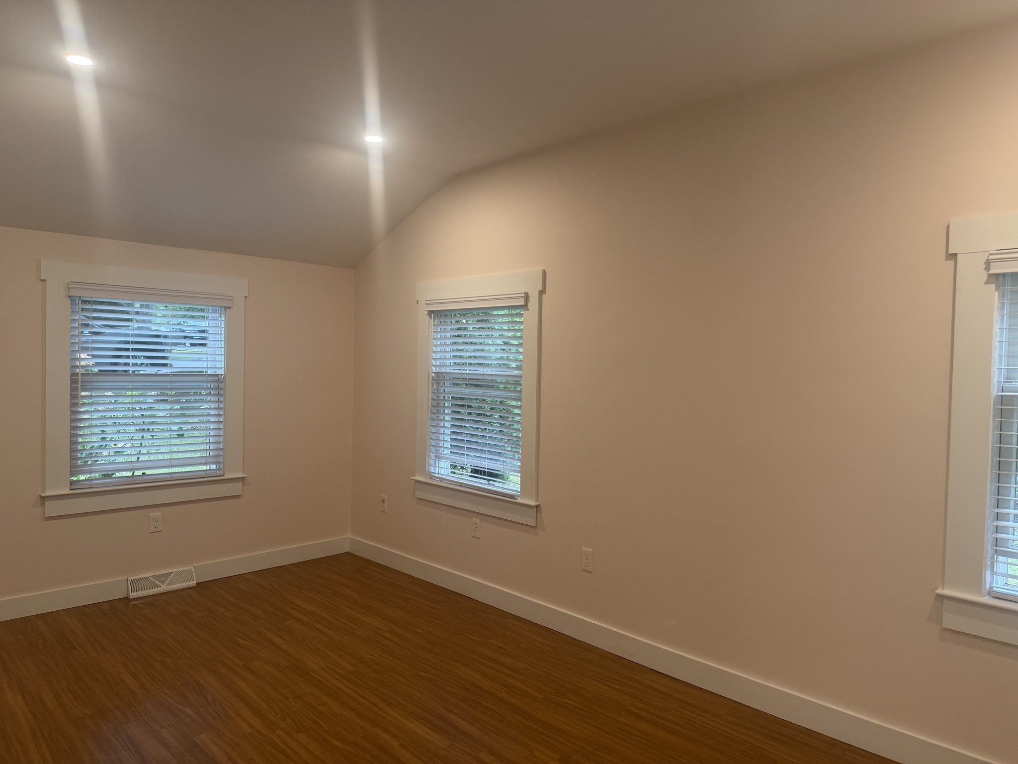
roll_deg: -1.0
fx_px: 706
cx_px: 509
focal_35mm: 24
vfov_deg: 56.8
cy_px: 382
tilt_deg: -1.0
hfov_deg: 71.6
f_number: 1.78
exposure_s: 1/60
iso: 125
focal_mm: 6.76
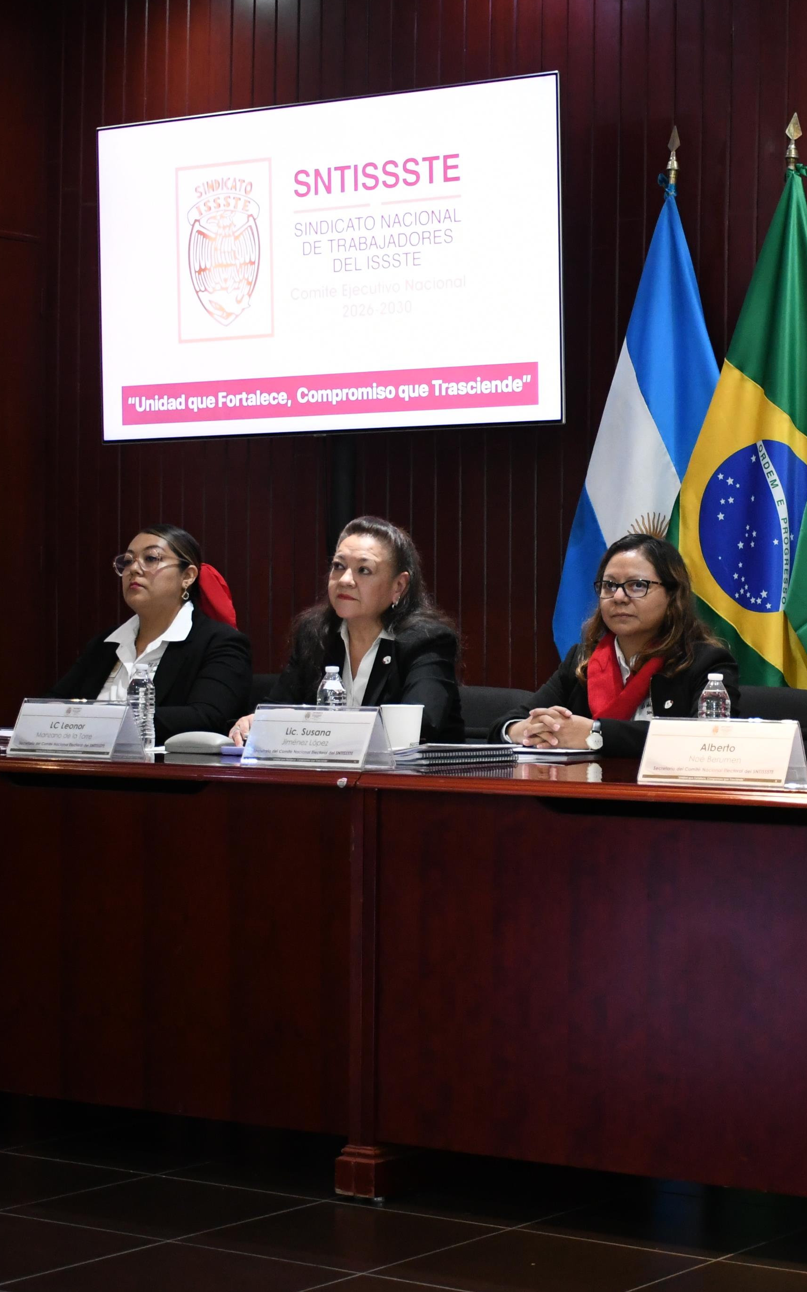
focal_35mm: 79
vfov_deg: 26.2
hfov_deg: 16.3
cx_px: 715
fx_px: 2781
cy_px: 649
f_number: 4.2
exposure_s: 1/100
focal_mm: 34
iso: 2500
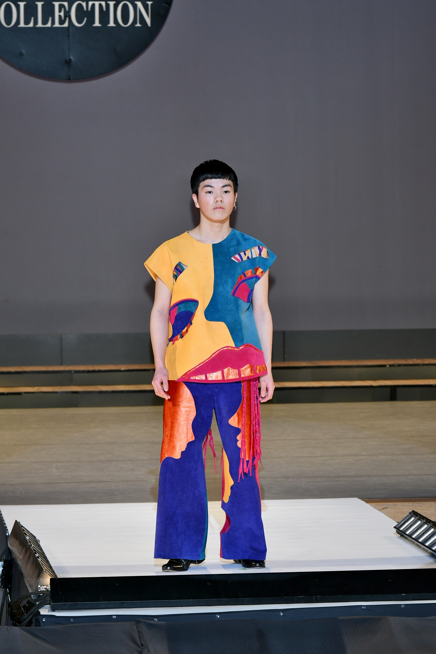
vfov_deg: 13.0
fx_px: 2861
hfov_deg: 8.7
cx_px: 218
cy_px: 327
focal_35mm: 158
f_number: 5.6
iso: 800
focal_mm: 105
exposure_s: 1/250
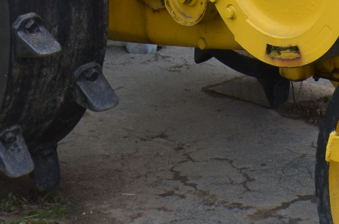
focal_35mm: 165
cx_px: 323
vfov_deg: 8.2
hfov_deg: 12.3
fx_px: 1554
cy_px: -71
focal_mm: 23
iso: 320
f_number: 6.3
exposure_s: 1/160
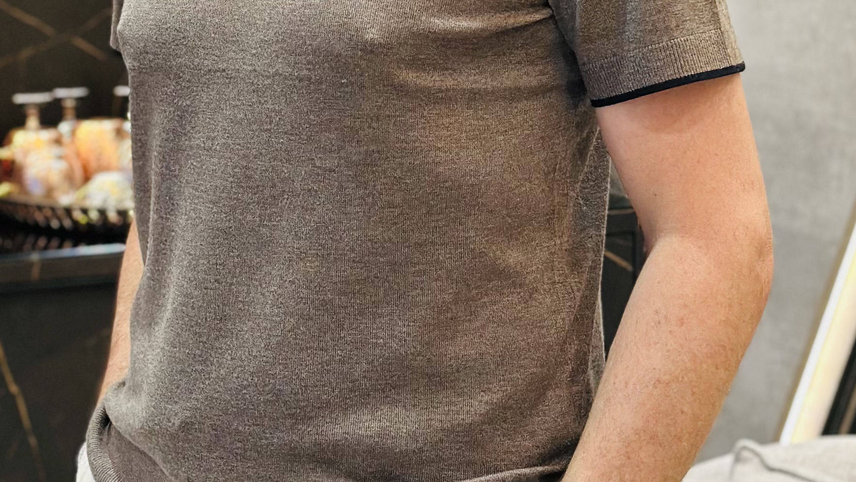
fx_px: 2701
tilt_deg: -1.7
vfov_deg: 10.0
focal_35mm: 119
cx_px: 345
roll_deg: -0.2
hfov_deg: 18.0
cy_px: -114
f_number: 1.78
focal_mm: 6.86
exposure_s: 1/120
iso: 200
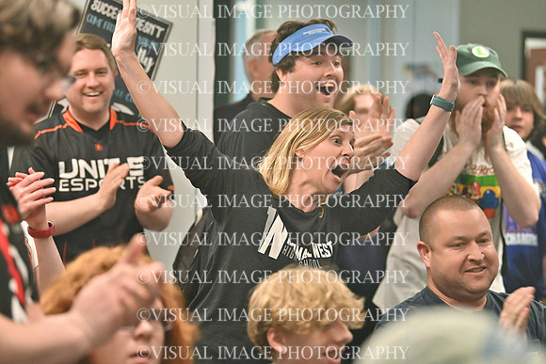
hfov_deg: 18.3
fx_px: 1699
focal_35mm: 112
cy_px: 182
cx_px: 273
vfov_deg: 12.2
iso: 4500
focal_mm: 112
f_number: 2.8
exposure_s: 1/250
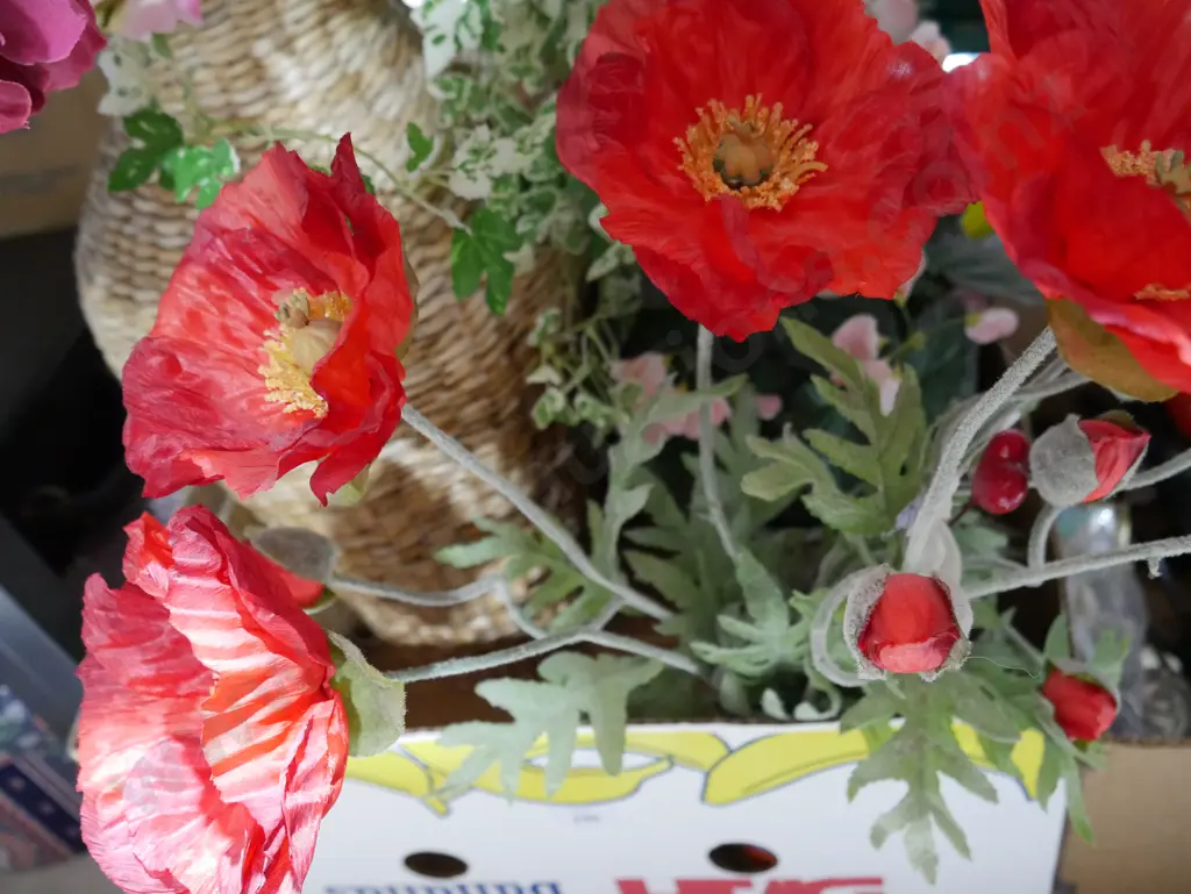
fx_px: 1033
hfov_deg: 59.9
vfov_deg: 46.8
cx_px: 596
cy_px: 447
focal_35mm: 30
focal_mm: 15
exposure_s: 1/60
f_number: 4
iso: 3200
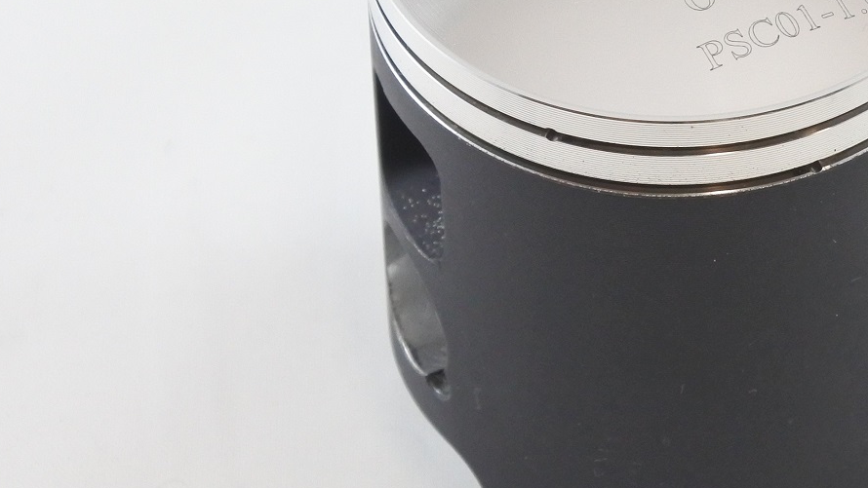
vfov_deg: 8.5
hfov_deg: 15.1
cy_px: 173
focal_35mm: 142
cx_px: 667
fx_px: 3269
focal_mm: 25.6
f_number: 5.3
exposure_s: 1/125
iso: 720
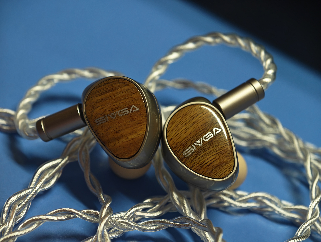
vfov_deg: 17.4
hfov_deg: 23.0
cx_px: 160
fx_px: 789
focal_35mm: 85
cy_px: 121
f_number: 2.6
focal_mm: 22.48
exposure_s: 1/33
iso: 1000
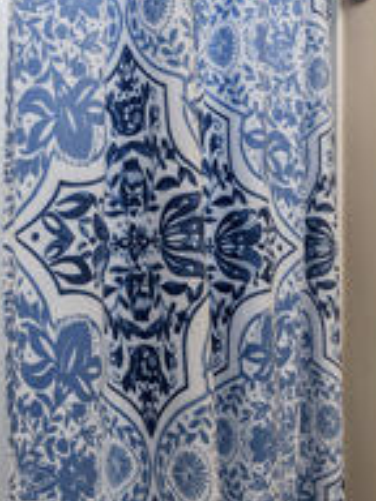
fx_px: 695
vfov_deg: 39.5
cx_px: 29
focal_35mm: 48
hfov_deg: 28.9
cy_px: 295
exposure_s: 1/15
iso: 1250
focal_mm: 16
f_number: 8
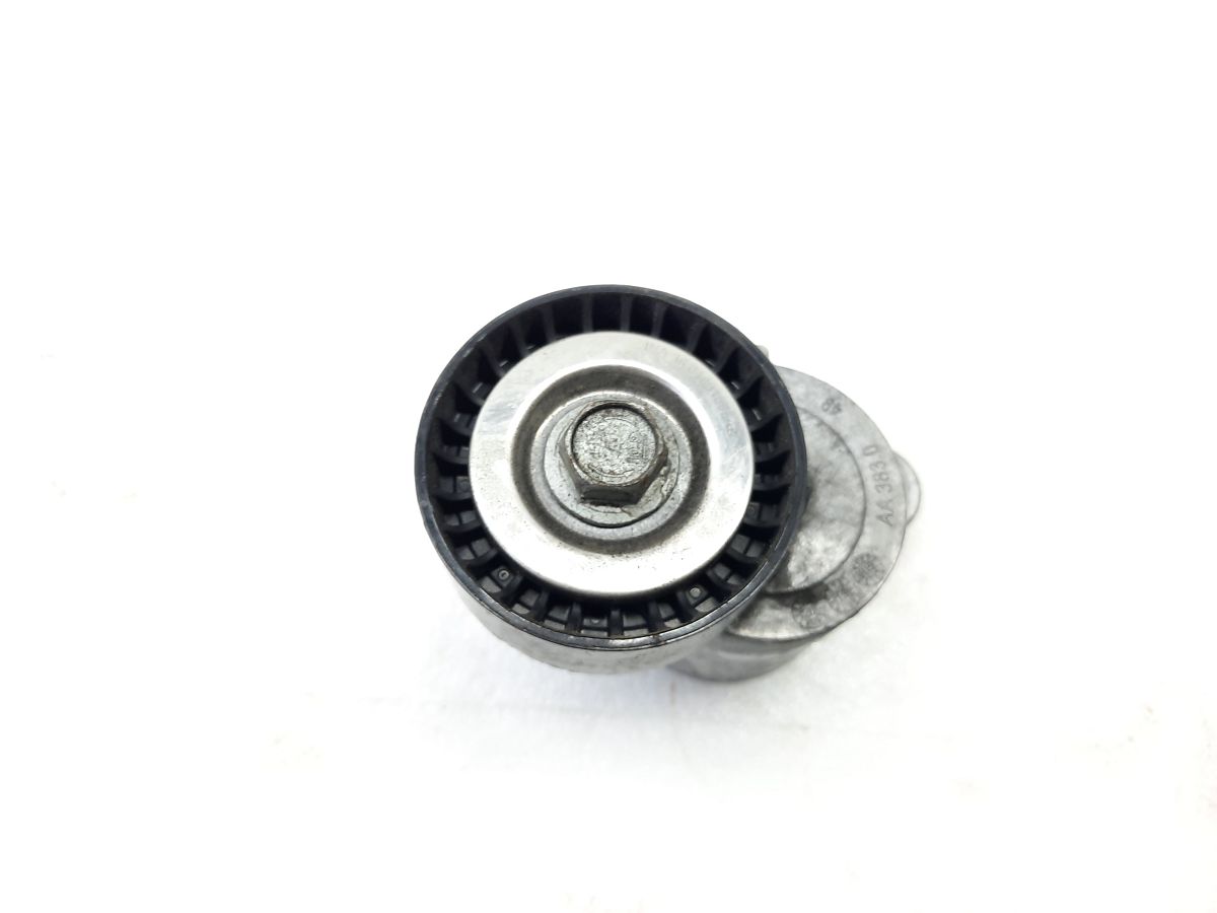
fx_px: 879
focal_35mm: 25
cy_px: 456
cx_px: 608
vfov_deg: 54.9
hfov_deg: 69.4
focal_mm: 4.6
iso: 125
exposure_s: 1/50
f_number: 2
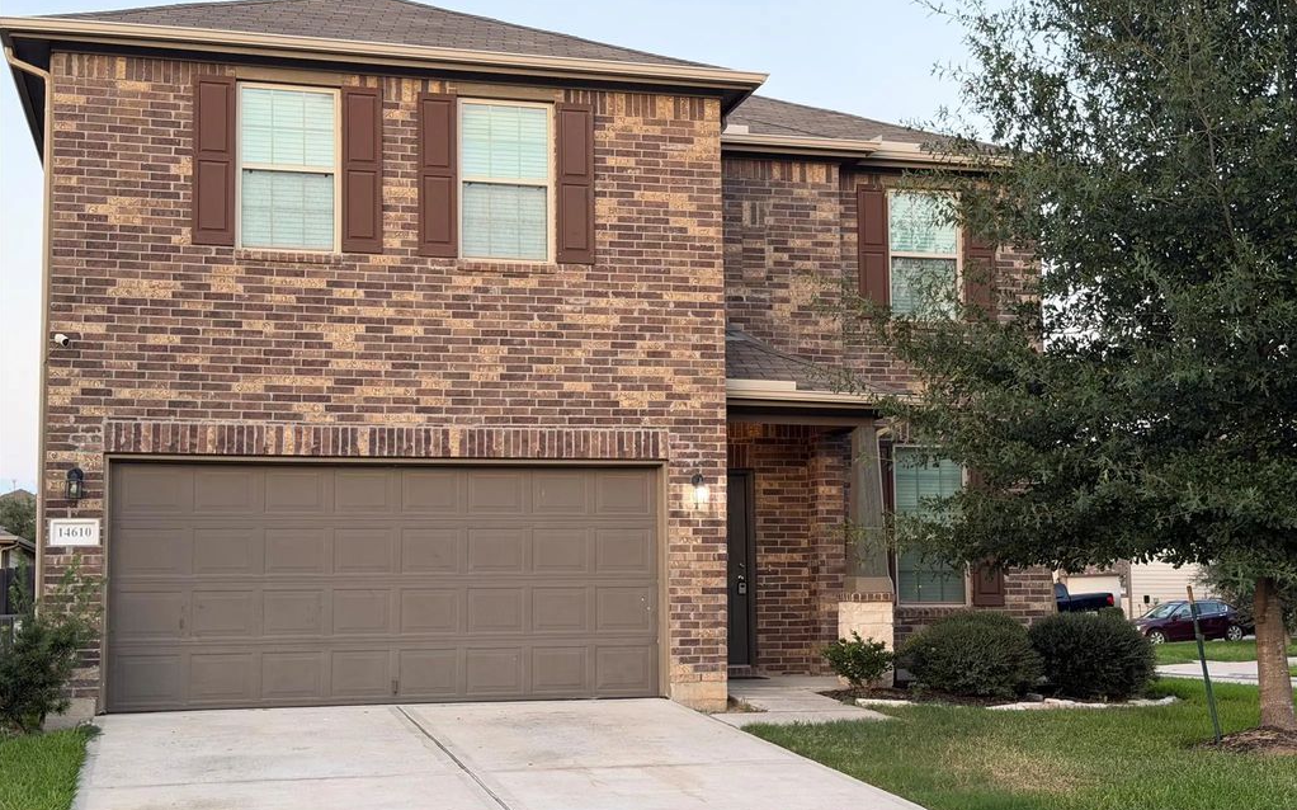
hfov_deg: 39.6
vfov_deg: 25.3
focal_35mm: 51
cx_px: 648
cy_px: 422
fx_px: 1802
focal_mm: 6.76
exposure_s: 1/69
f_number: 1.78
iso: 100
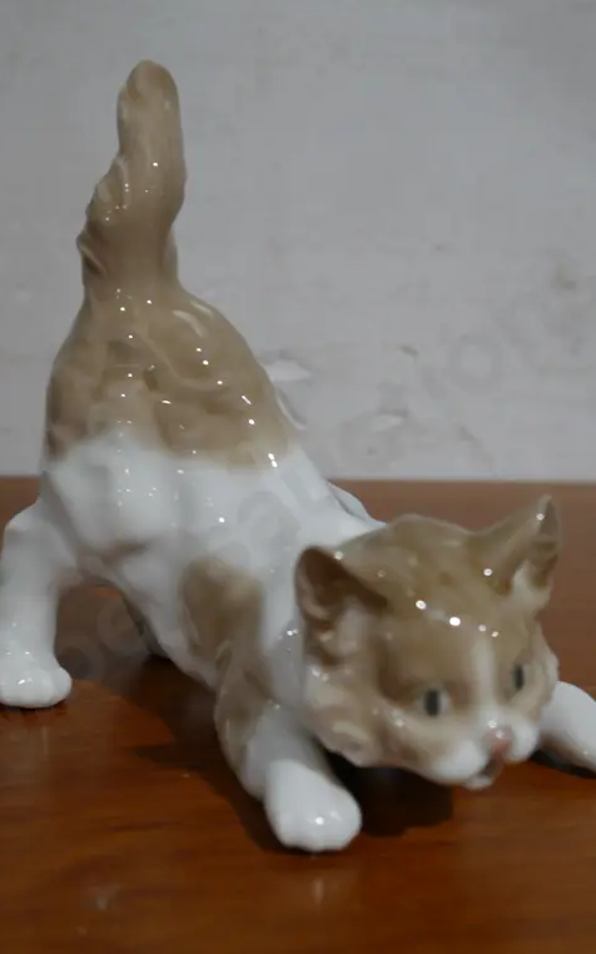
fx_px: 1482
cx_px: 326
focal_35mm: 57
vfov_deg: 35.7
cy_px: 474
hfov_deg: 22.7
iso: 320
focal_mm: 20
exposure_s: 1/60
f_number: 4.4
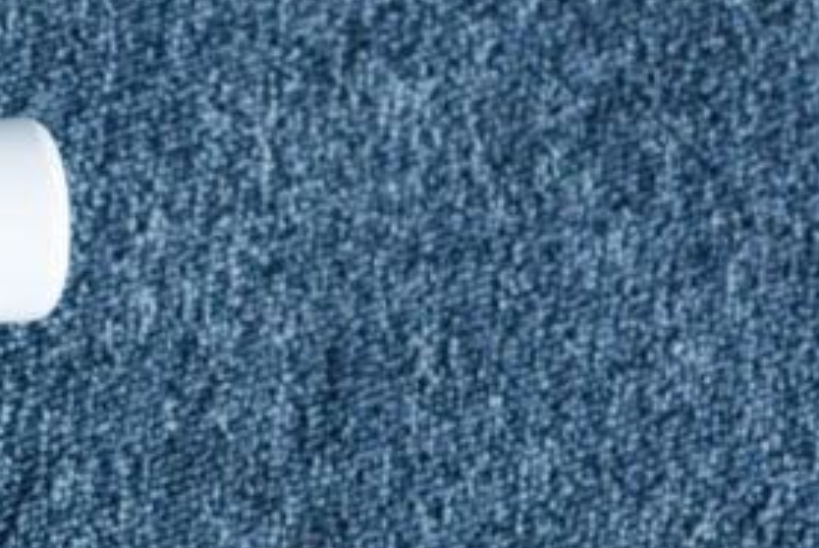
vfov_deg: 10.8
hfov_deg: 14.6
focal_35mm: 126
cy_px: 492
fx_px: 2869
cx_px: -577
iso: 320
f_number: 3.5
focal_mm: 35
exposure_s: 1/100
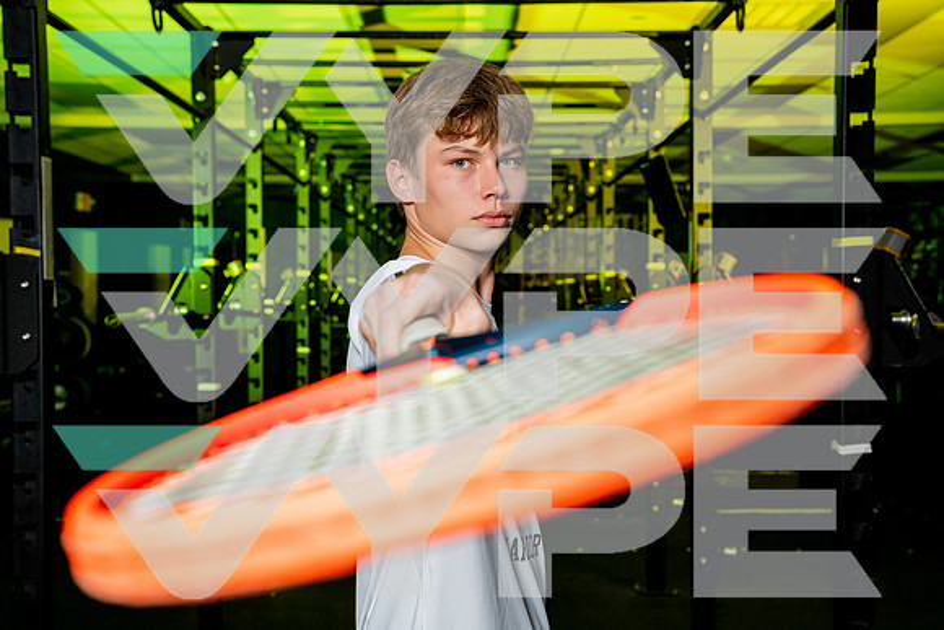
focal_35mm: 47
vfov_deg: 28.6
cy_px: 315
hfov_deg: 41.9
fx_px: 1234
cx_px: 472
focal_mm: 46
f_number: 5.6
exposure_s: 1/250
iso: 800
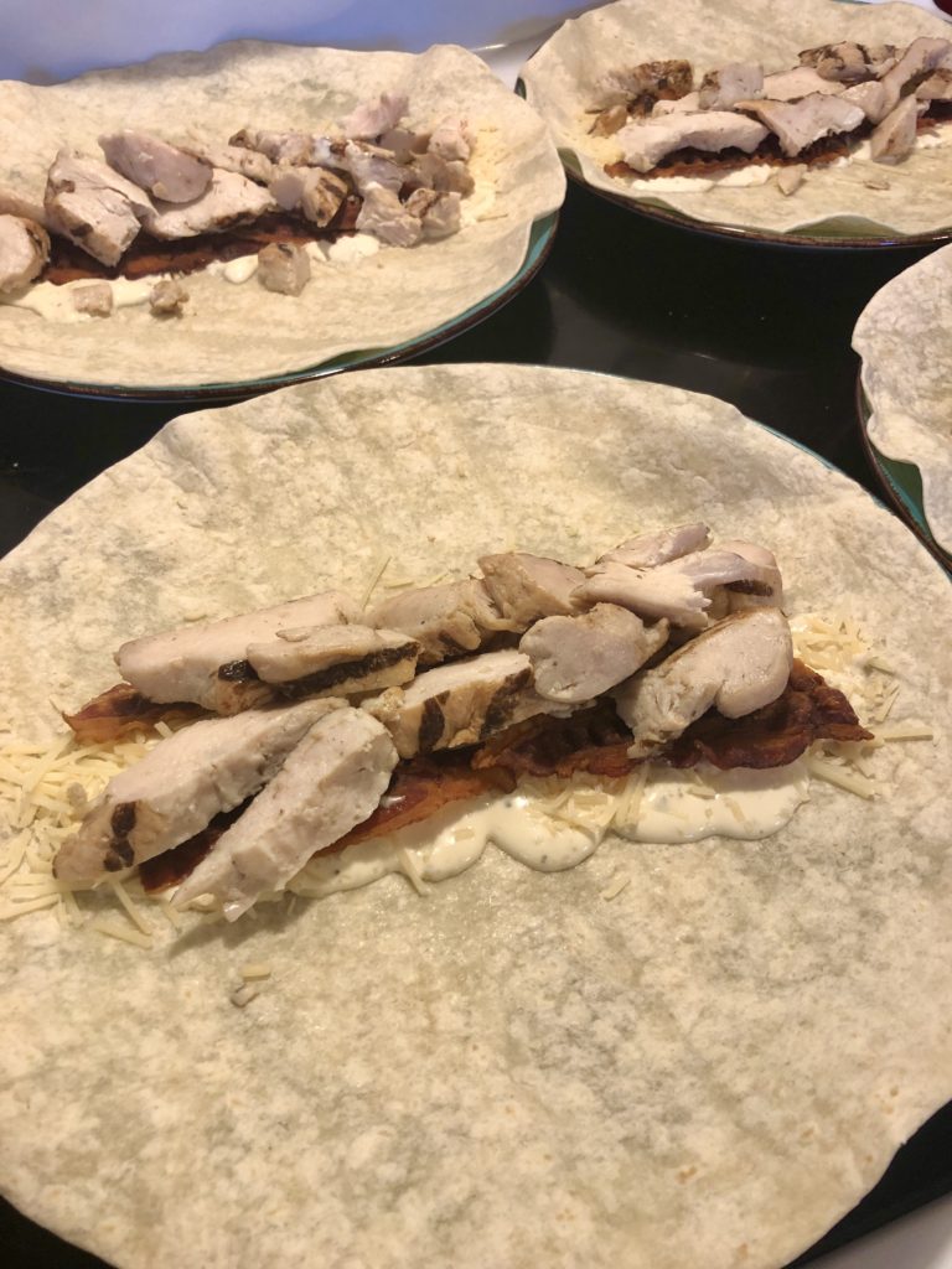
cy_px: 634
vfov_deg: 63.4
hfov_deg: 49.7
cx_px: 476
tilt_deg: -48.3
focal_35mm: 28
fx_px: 1027
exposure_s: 1/24
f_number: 1.8
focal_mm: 3.99
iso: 40
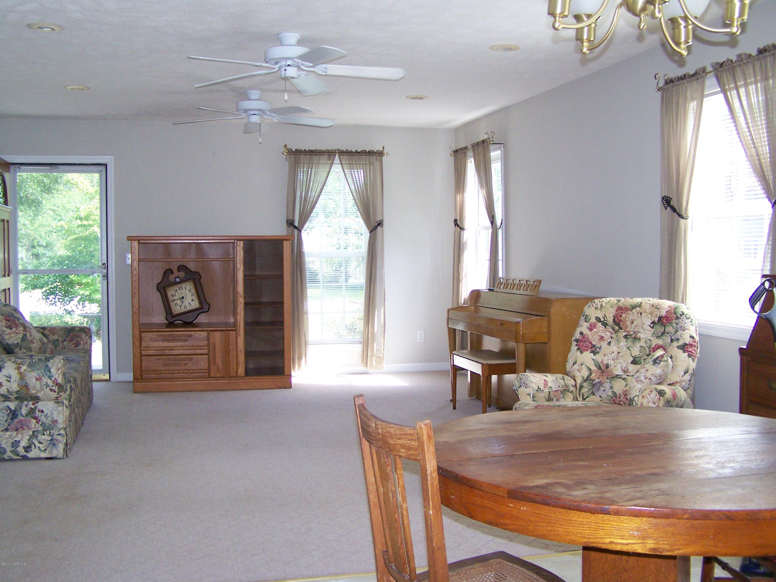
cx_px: 388
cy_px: 291
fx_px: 852
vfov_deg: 37.7
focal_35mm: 38
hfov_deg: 49.0
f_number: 2.8
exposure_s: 1/100
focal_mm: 6.3
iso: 160
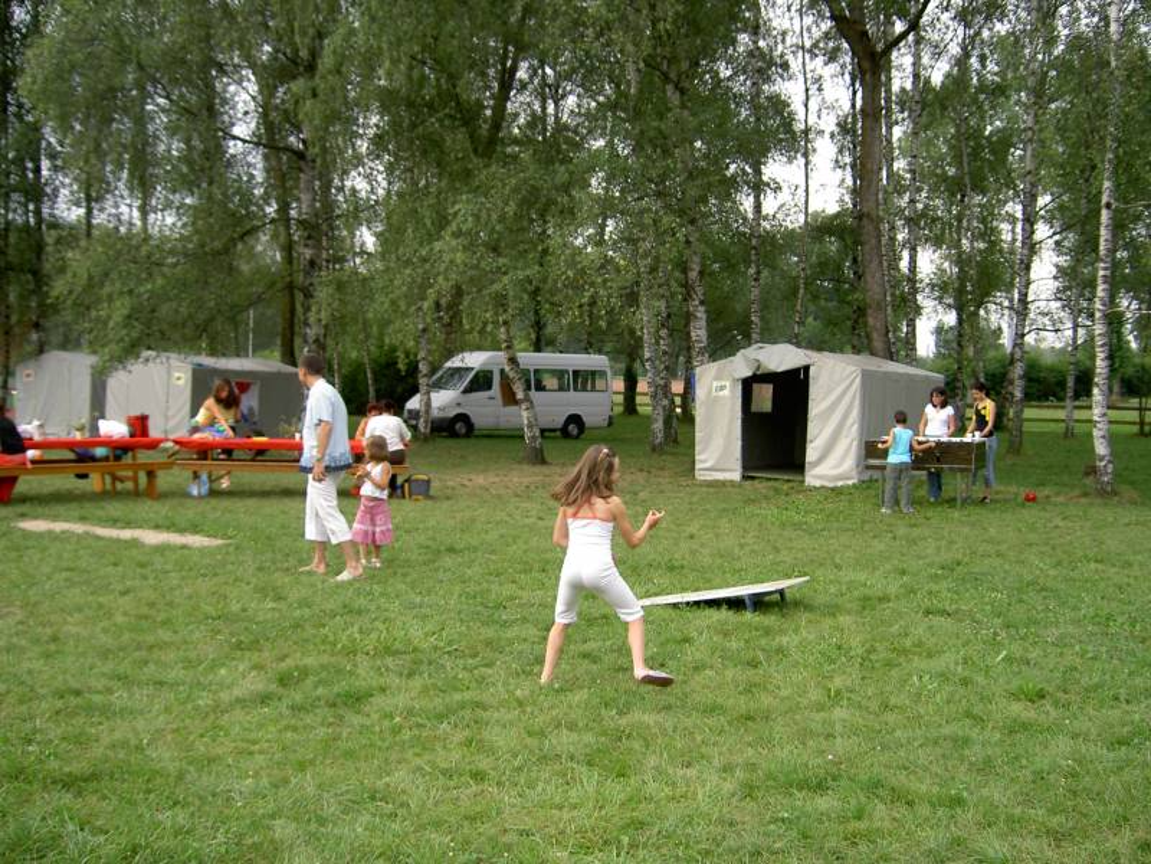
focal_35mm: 39
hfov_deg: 47.9
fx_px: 1297
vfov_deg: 36.8
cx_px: 576
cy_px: 432
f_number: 2.8
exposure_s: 1/100
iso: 100
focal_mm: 8
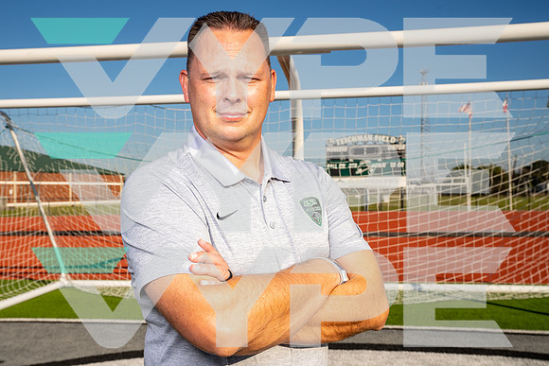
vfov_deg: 34.7
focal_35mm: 38
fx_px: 586
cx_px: 251
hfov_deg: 50.1
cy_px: 177
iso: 100
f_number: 8
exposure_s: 1/250
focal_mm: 35
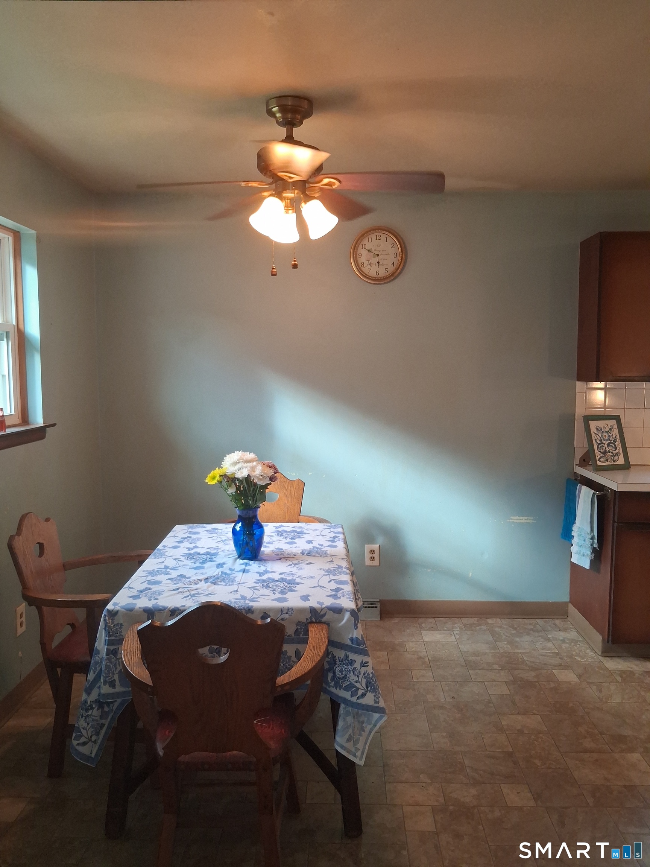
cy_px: 434
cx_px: 325
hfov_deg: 51.4
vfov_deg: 65.3
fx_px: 676
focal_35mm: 27
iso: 250
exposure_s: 1/120
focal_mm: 4
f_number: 1.8
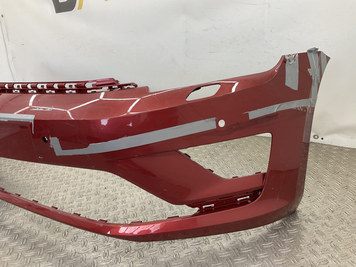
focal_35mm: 29
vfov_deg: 48.2
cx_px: 178
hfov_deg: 61.7
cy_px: 134
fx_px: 298
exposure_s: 1/100
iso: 20
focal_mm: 3
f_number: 1.8
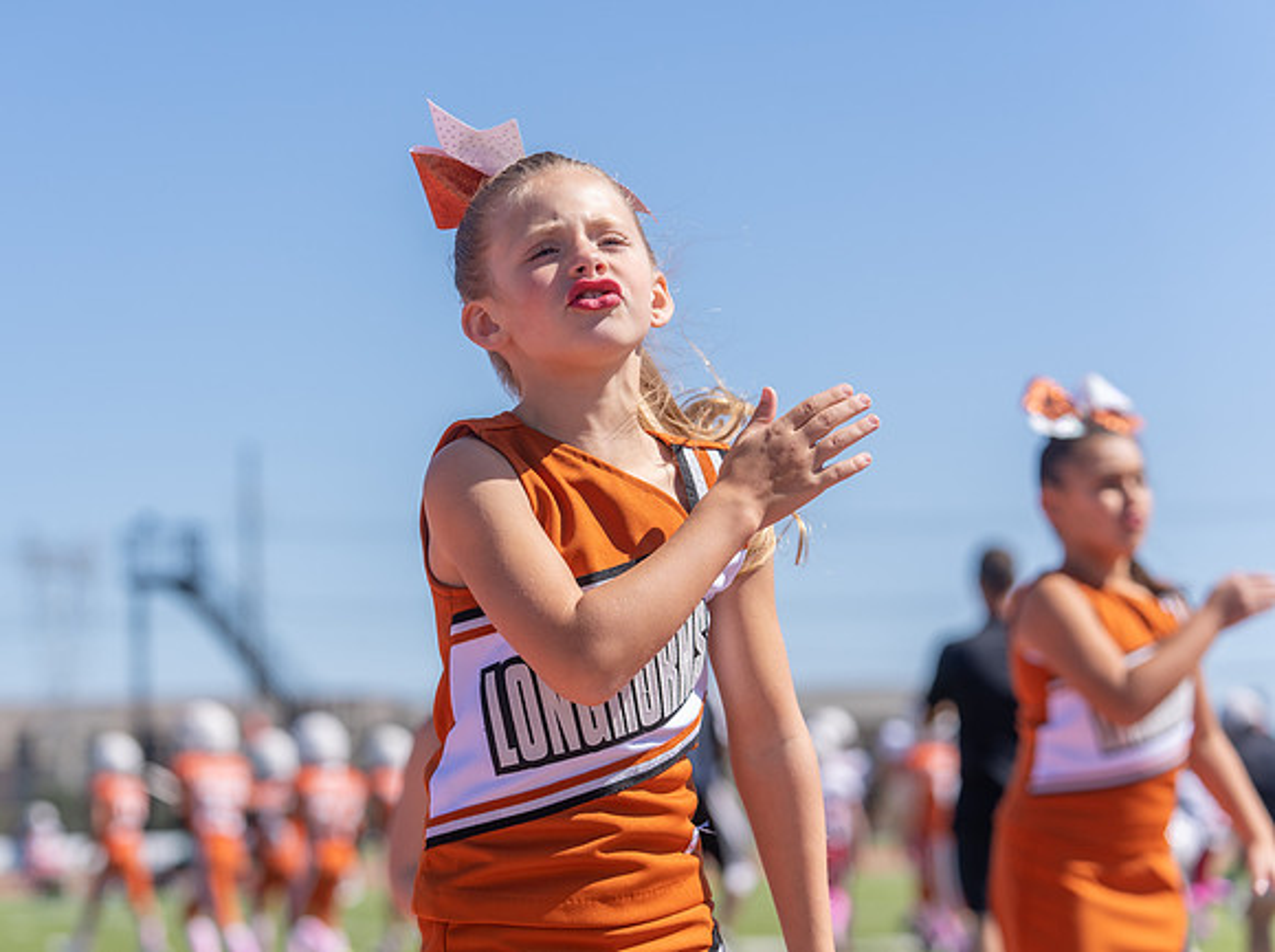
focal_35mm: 110
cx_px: 523
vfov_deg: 13.4
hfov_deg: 17.9
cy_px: 451
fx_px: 4052
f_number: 4
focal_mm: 97
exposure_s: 1/1000
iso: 100
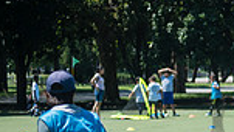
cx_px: 417
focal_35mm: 323
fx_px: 2004
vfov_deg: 3.7
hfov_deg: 6.5
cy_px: 190
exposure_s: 1/1250
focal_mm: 80
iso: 200
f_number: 4
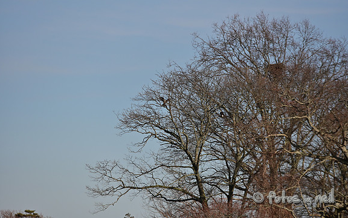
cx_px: 175
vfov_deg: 6.4
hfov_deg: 10.2
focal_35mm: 205
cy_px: 103
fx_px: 1944
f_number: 4
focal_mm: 200
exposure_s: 1/5000
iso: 200
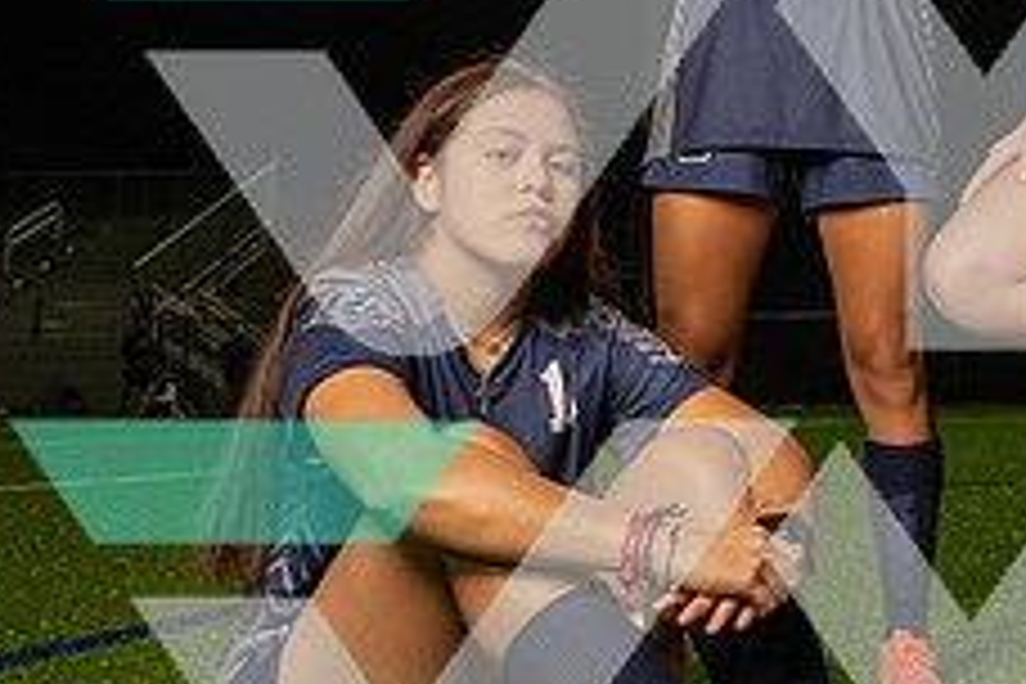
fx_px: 1738
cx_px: 1170
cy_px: 115
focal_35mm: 61
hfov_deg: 29.2
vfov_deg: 21.9
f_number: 7.1
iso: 500
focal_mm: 24
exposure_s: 1/200
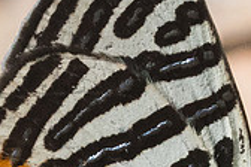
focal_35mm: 2169
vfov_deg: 0.6
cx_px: 132
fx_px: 15122
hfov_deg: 1.0
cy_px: 172
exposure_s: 1/800
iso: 800
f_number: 8
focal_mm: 150
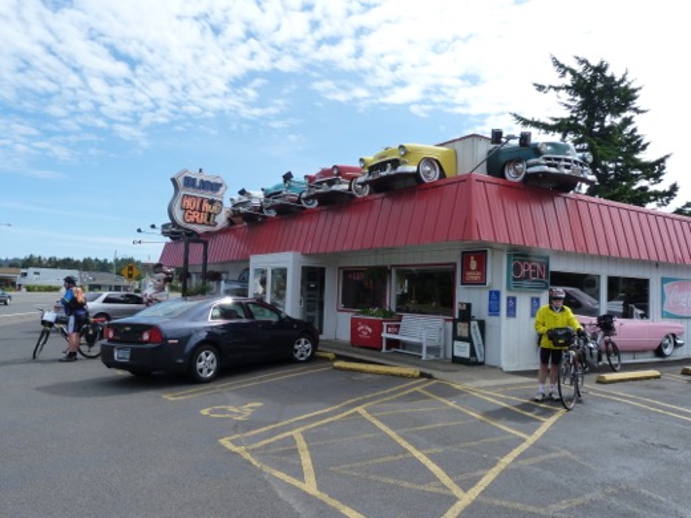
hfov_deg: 65.3
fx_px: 539
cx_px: 346
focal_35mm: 27
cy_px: 259
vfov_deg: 51.4
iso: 125
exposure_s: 1/320
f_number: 5.6
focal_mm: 4.9
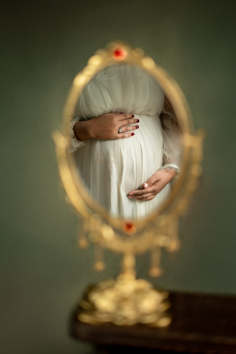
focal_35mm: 50
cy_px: 177
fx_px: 492
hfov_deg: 27.0
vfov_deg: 39.6
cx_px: 118
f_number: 1.8
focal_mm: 50
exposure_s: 1/200
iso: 500
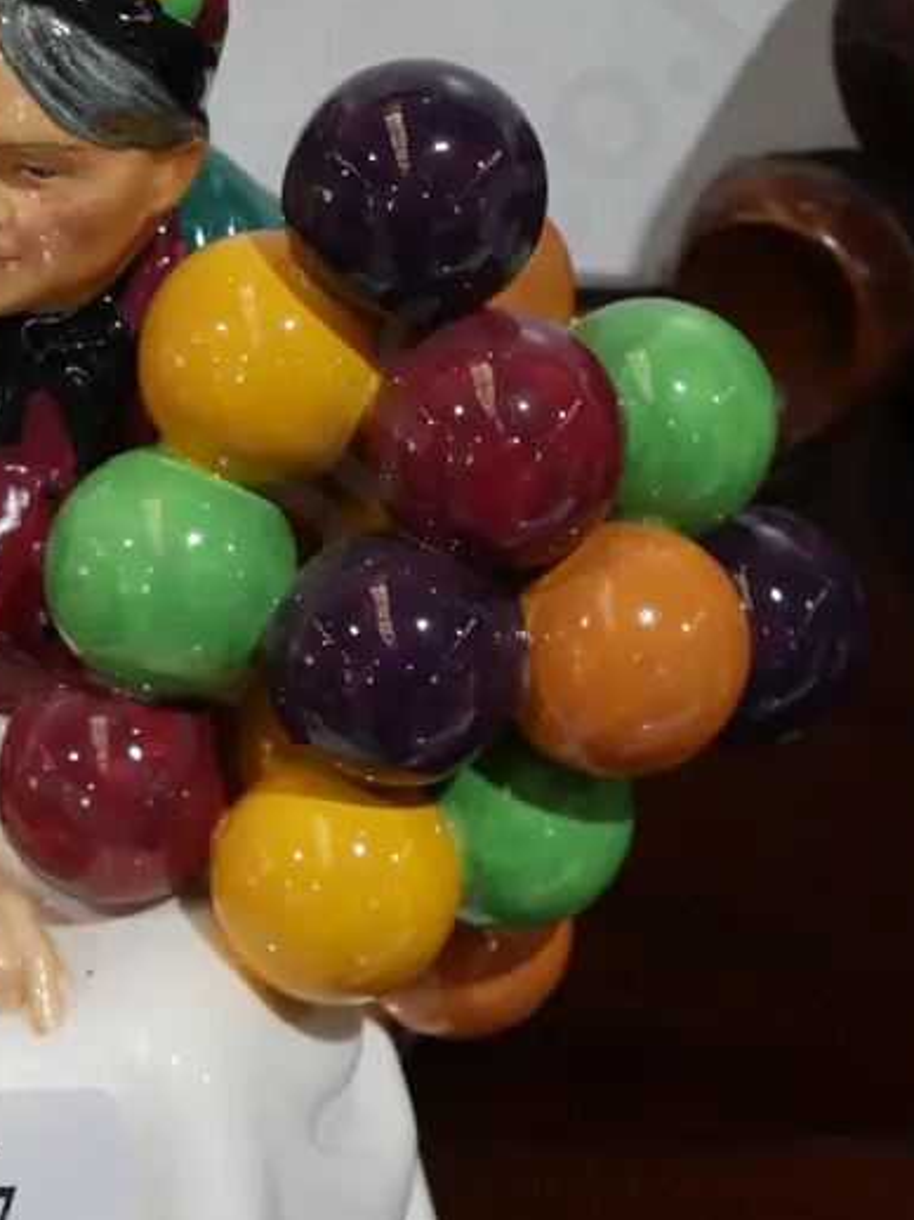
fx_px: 3347
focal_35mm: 95
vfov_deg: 20.6
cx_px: 79
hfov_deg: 15.4
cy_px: 820
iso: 500
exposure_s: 1/60
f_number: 5.2
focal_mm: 24
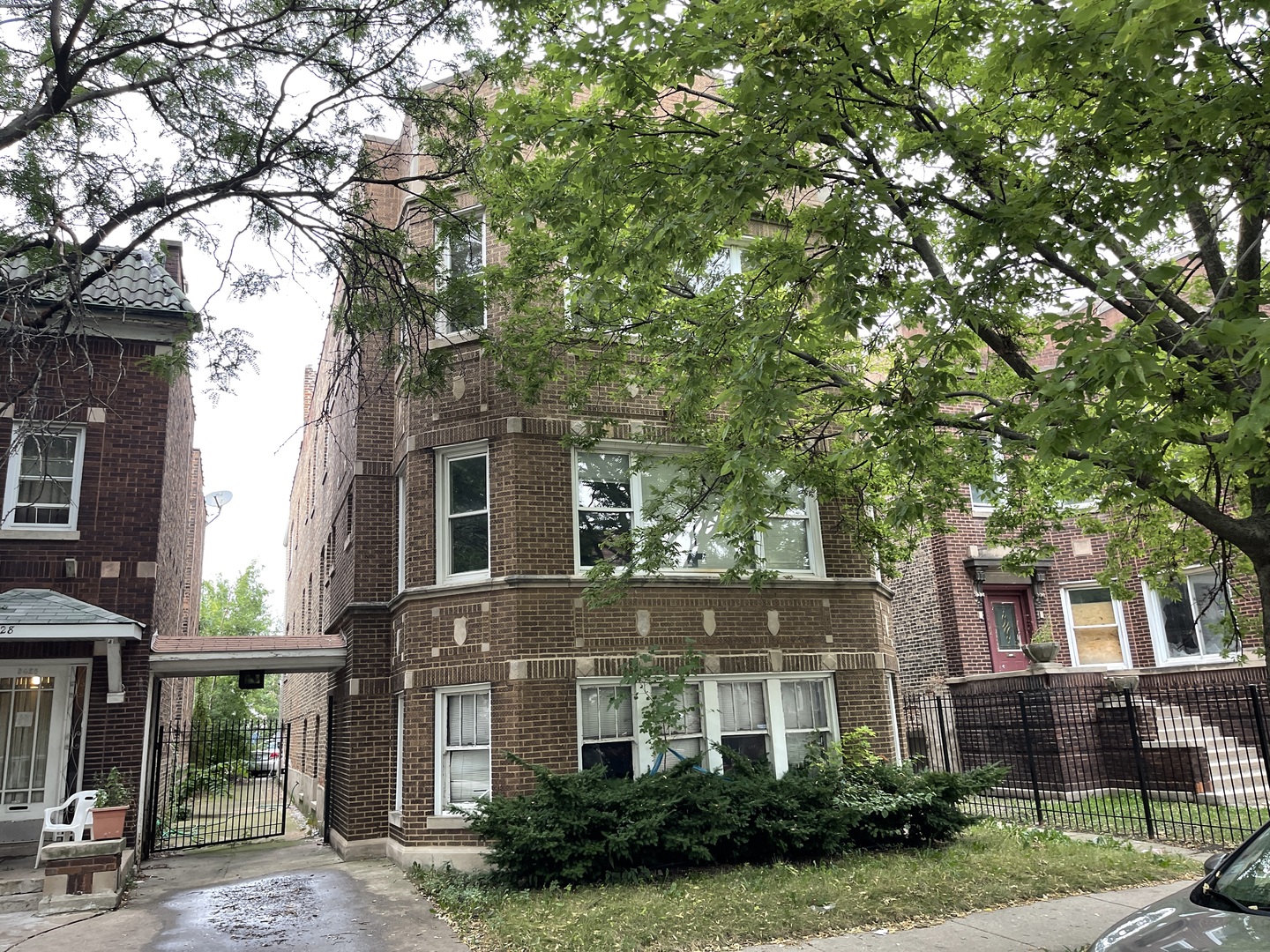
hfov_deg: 67.3
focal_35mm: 26
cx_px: 635
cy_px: 476
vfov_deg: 53.1
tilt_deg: +15.8
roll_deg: +1.9
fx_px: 954
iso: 125
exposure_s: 1/107
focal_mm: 5.1
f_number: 1.6
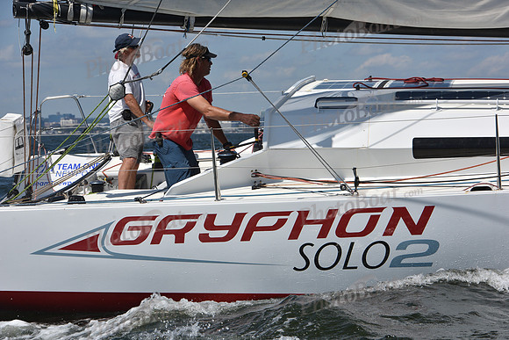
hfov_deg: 15.2
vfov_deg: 10.2
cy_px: 170
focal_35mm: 135
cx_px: 254
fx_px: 1909
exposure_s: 1/1250
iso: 320
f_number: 13
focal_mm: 135
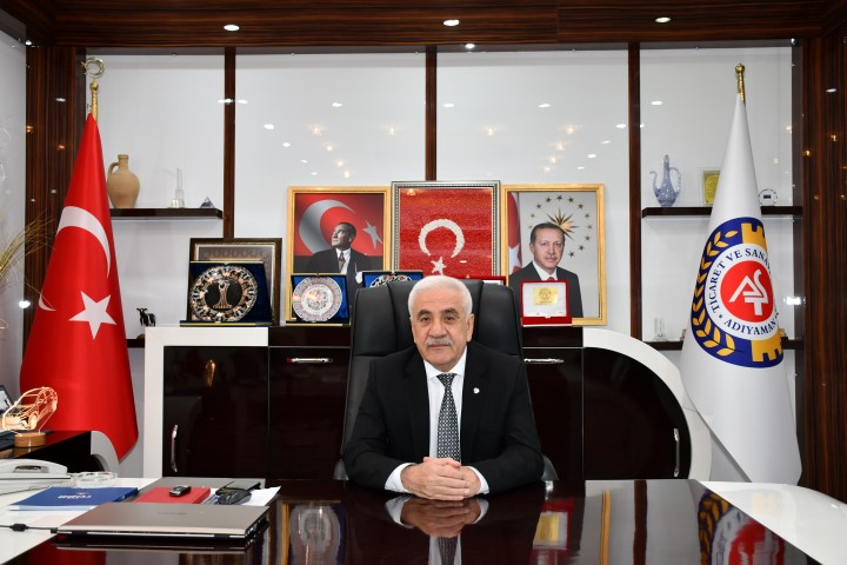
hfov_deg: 53.1
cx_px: 424
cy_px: 282
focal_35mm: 36
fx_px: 847
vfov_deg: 36.9
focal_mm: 24
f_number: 4
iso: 560
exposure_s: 1/60
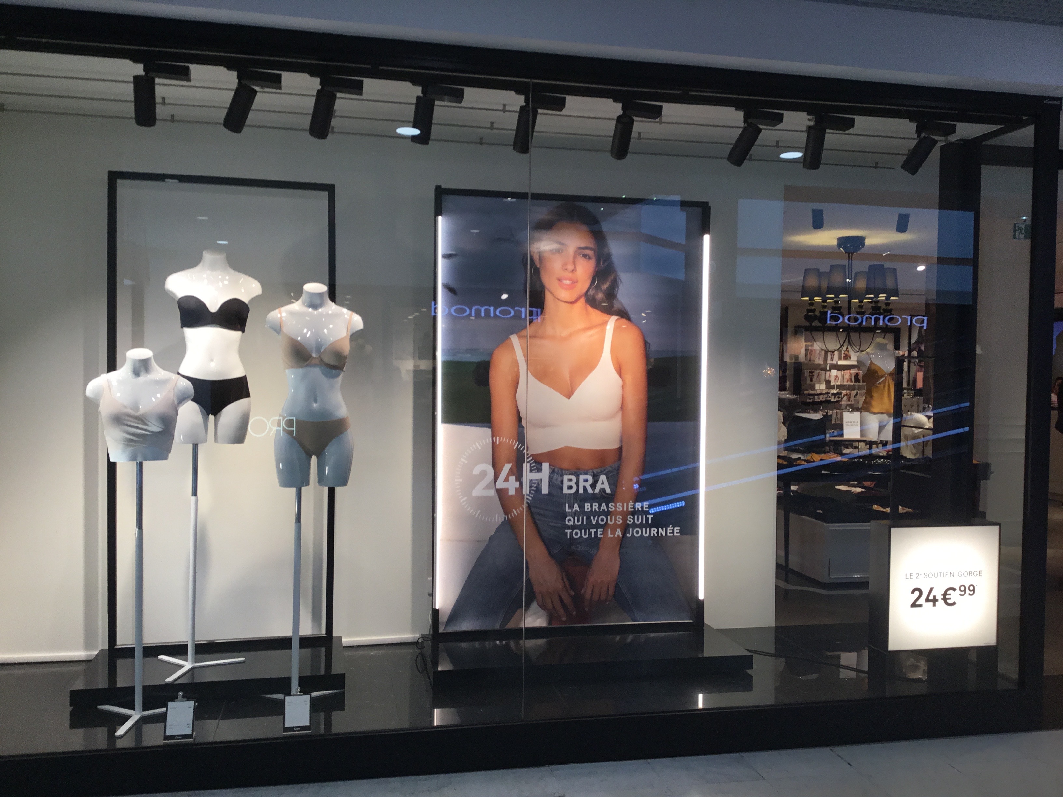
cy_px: 398
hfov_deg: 58.4
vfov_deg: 45.4
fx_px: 952
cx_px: 532
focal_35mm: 31
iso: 32
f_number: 2.4
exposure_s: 1/100
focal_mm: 3.3
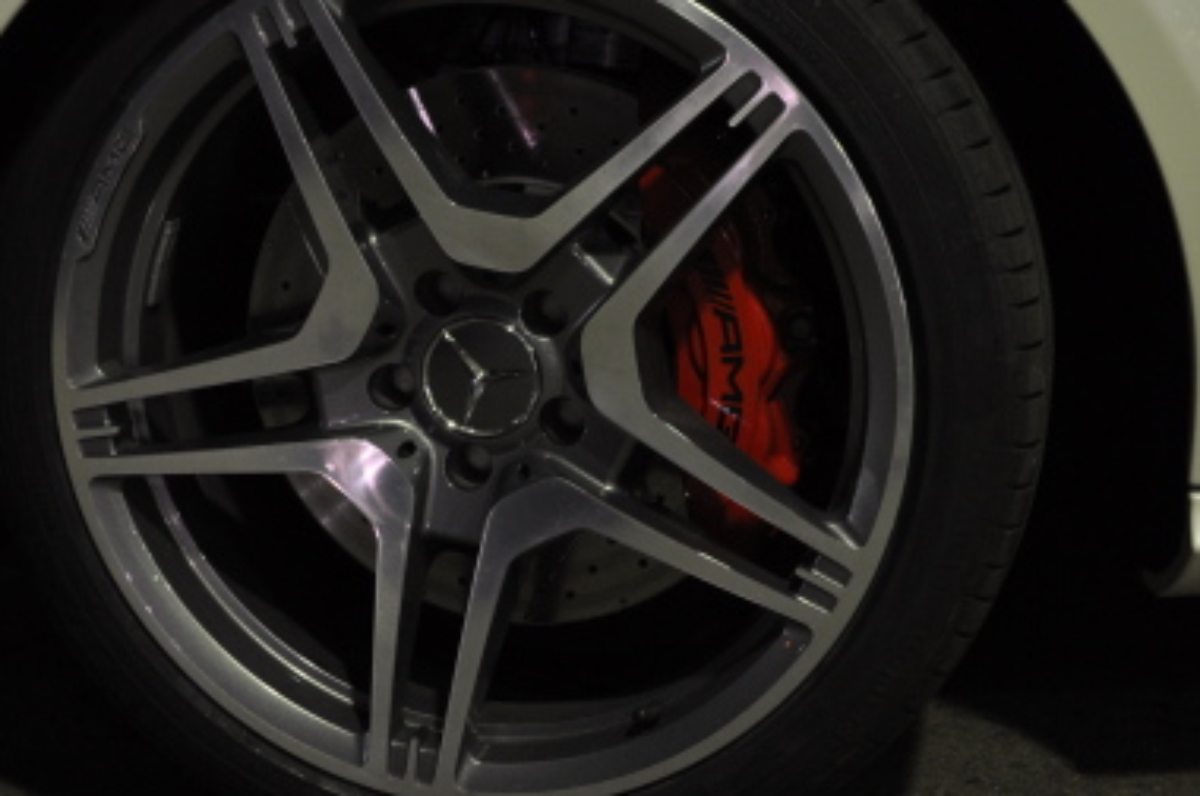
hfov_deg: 27.4
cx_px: 619
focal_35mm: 74
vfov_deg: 18.4
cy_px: 368
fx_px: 2462
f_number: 8
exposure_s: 1/10
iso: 500
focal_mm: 32
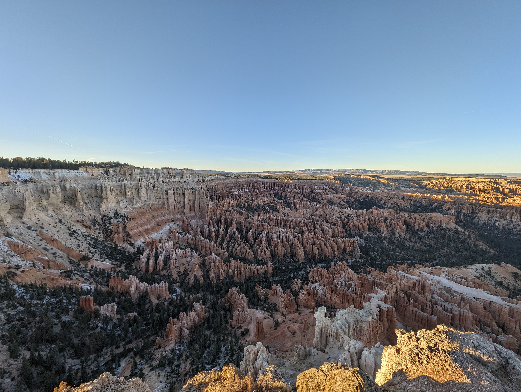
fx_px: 181
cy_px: 196
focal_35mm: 12
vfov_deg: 94.6
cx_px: 260
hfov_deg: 110.5
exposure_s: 1/657
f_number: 1.95
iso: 38
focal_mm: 2.23
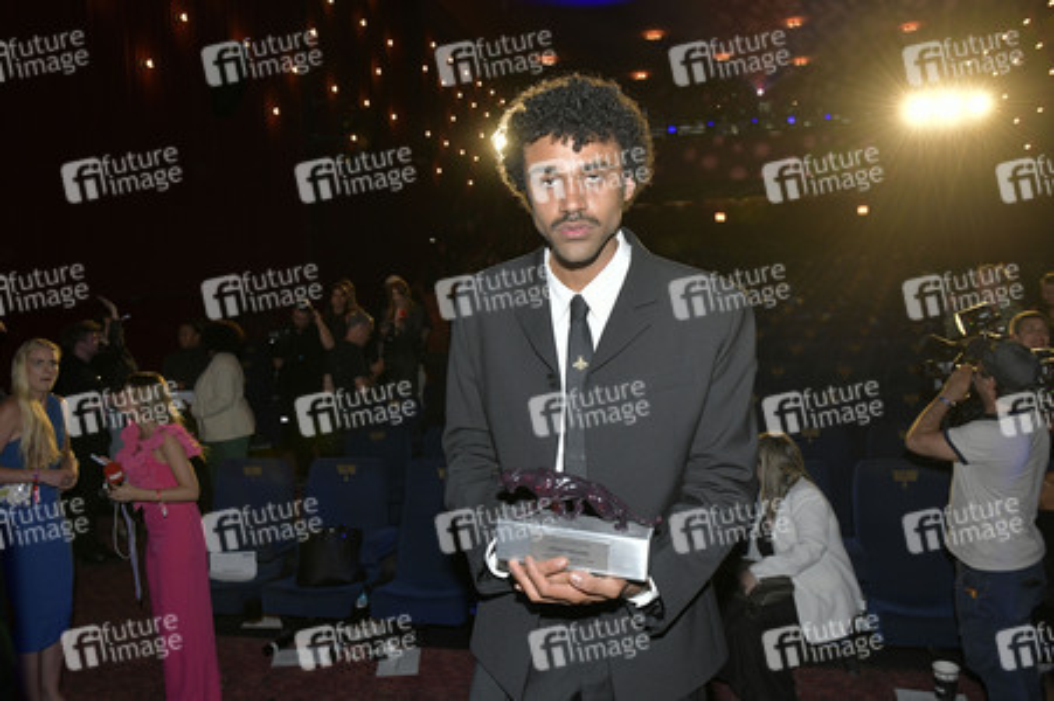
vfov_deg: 44.9
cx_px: 527
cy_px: 350
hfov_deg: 63.7
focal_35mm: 29
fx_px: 848
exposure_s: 1/250
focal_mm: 29
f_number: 6.3
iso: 1600
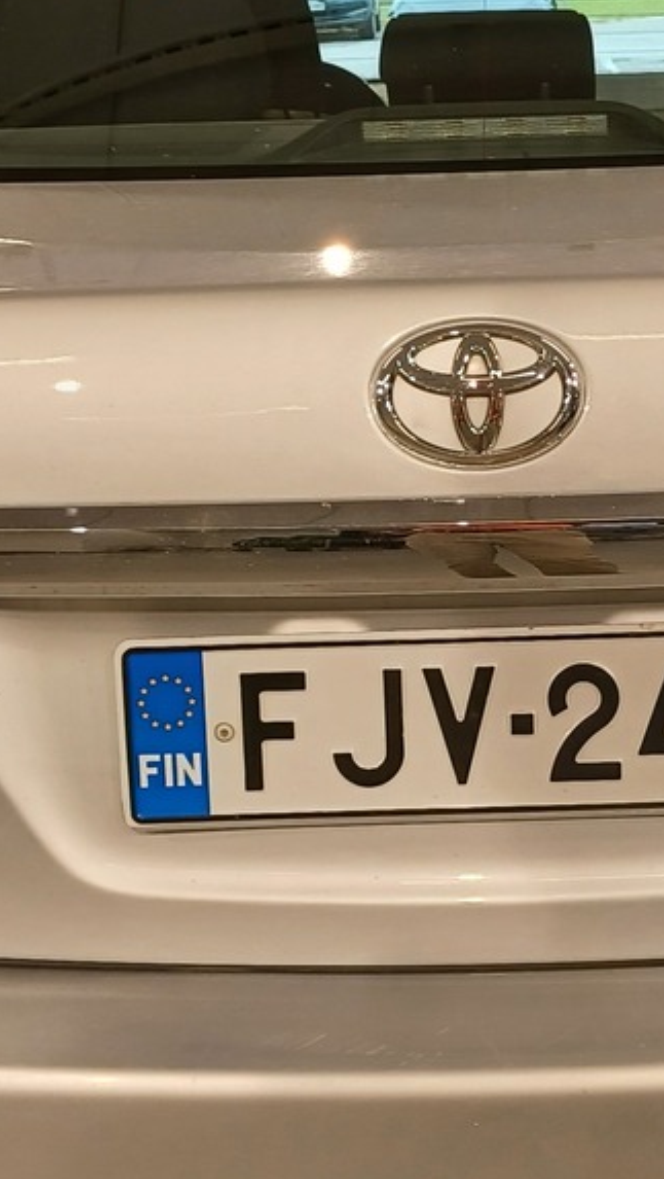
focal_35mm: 76
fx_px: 2375
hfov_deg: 15.9
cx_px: 448
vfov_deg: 27.9
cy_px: 621
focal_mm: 4.6
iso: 50
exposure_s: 1/50
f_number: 1.8
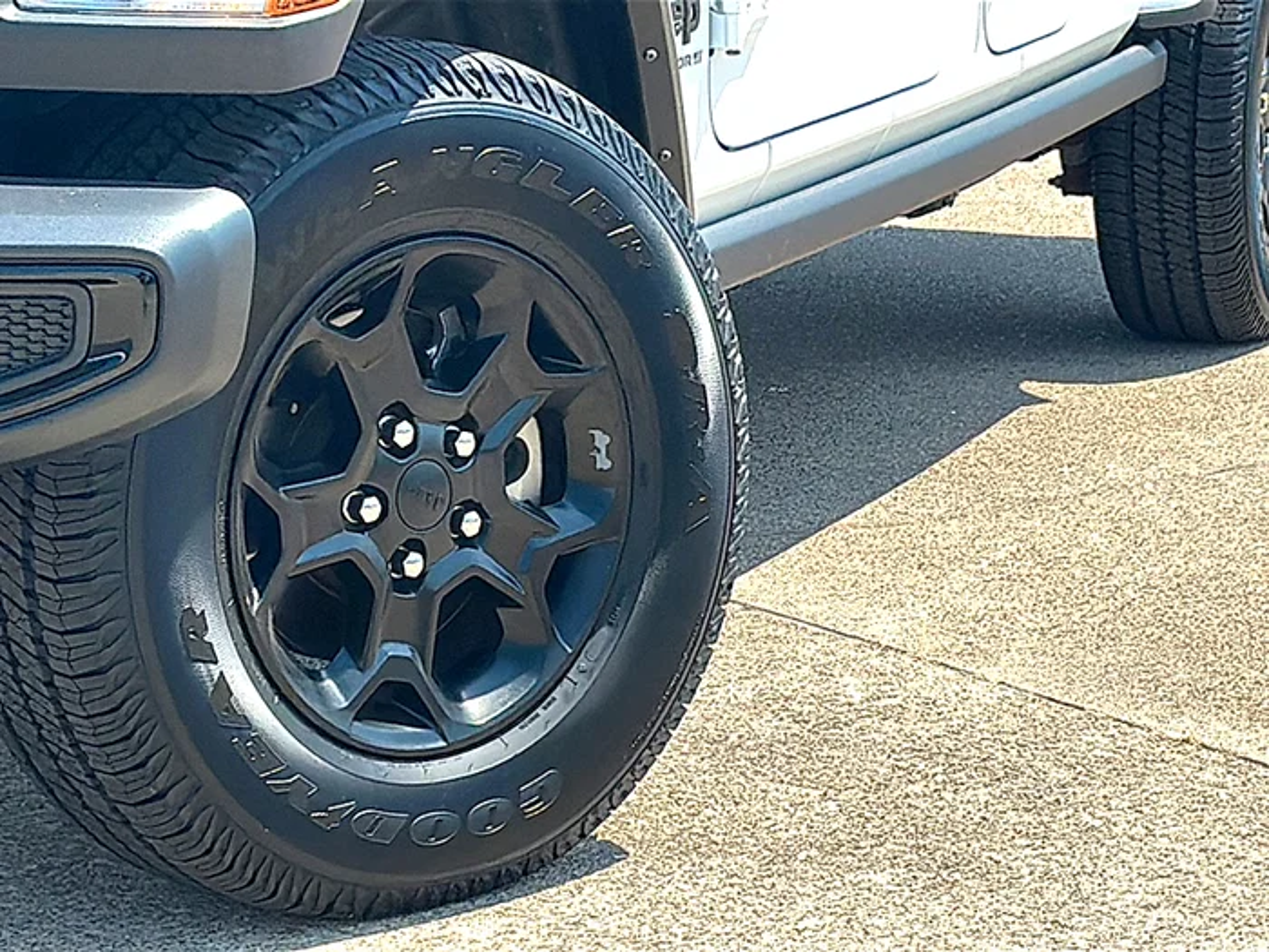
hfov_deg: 19.6
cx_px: 634
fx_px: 3666
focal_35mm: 100
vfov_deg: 14.8
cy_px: 476
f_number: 1.78
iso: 80
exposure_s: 1/4808
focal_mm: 6.86
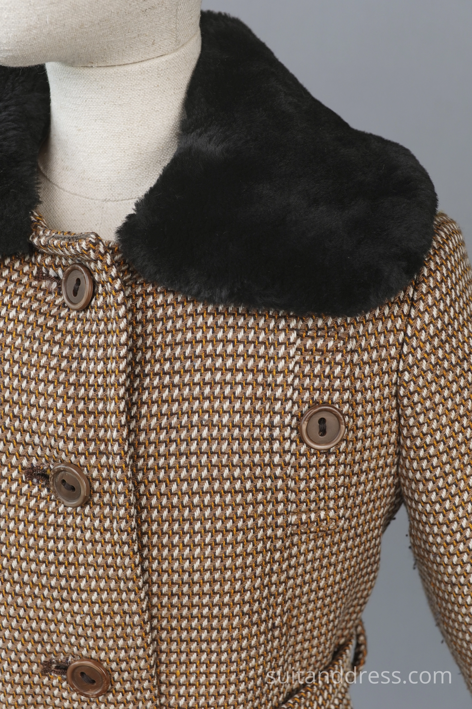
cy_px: 354
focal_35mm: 48
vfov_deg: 41.1
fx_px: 944
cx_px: 236
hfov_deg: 28.1
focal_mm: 32
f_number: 5
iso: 320
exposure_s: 1/80
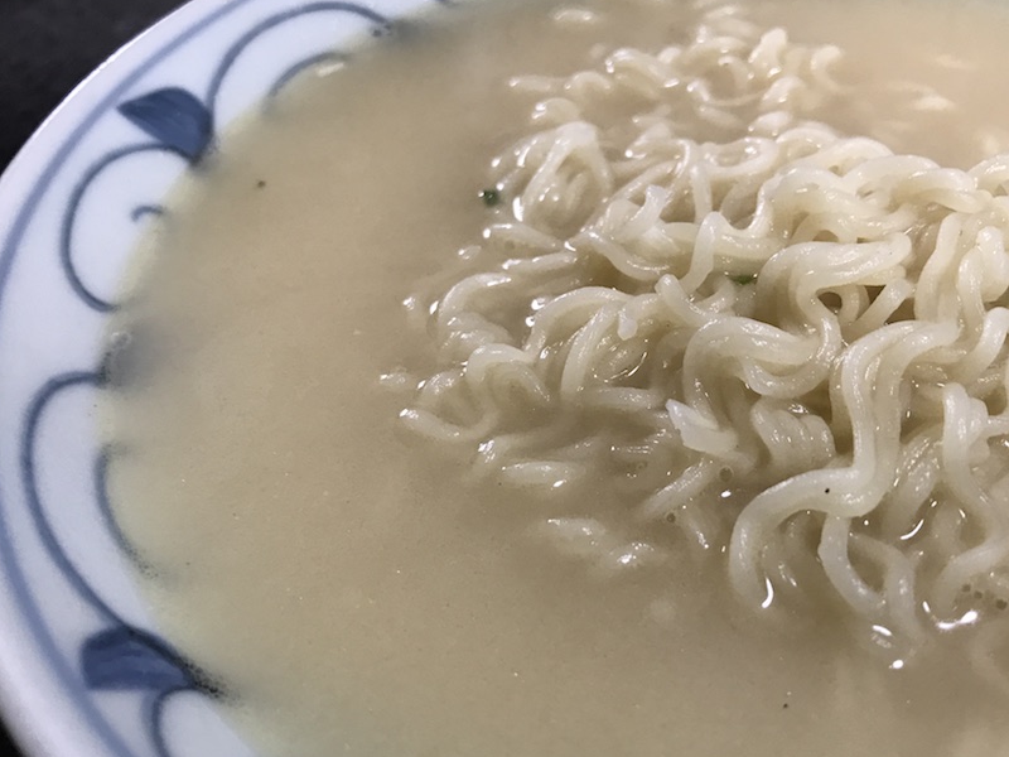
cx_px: 550
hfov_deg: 52.6
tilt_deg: -45.9
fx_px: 1020
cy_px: 395
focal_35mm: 35
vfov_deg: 40.7
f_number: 1.8
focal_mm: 3.99
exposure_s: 1/24
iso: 40
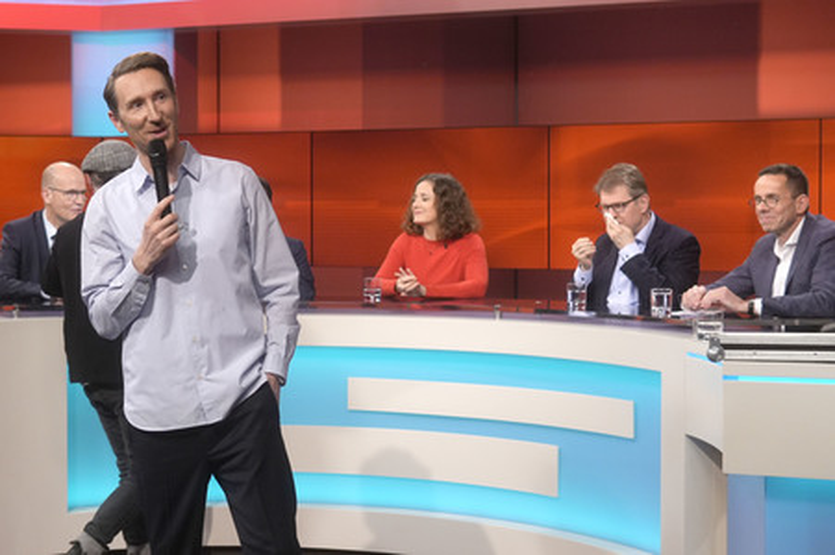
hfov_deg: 43.6
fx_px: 1043
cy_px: 278
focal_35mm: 45
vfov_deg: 29.8
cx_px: 418
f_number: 2.2
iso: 640
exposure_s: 1/250
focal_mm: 30
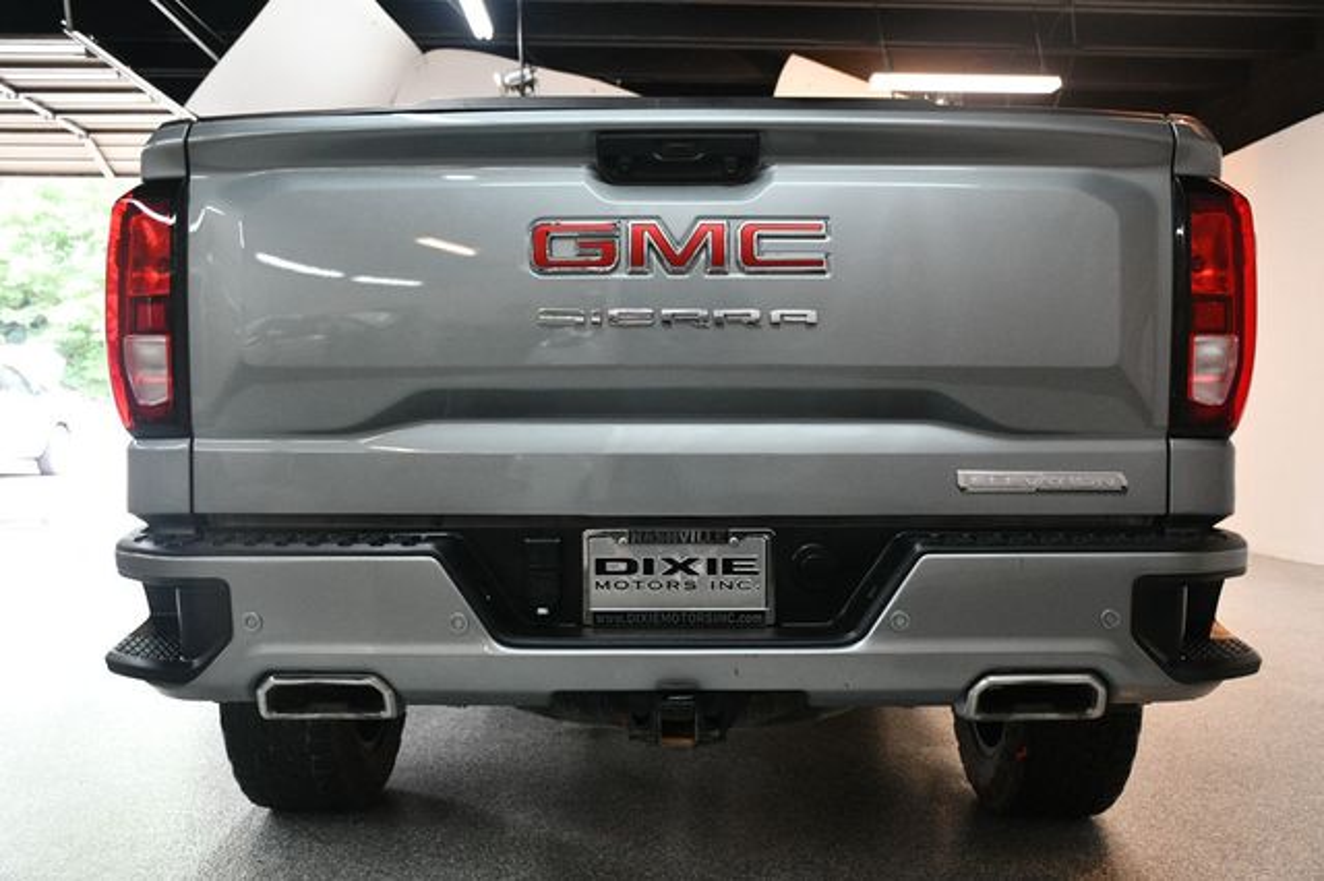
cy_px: 440
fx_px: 1323
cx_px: 662
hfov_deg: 53.2
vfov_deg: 36.8
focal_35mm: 36
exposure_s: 1/125
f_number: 3.8
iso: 1800
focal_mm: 24
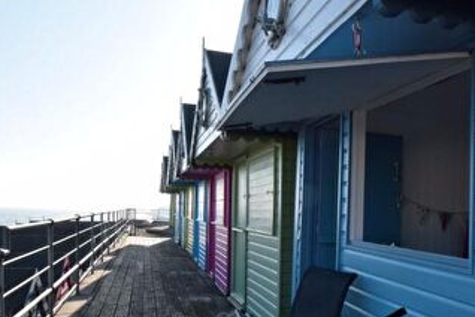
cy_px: 194
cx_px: 350
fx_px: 435
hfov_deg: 54.8
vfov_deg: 39.8
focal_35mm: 33
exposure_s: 1/500
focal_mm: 10
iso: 400
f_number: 11
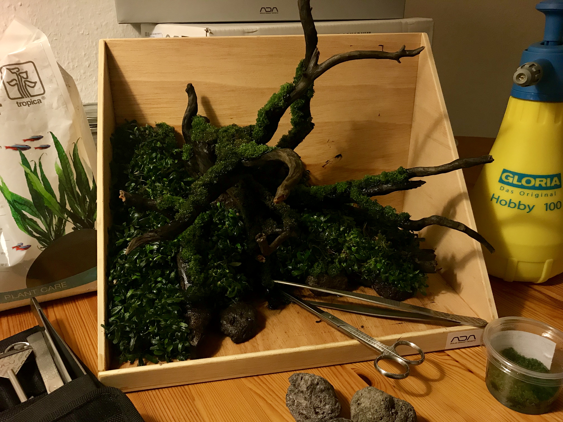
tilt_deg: -23.4
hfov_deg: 63.4
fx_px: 455
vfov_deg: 49.7
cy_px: 211
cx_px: 282
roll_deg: +0.5
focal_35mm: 28
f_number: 1.8
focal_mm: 3.99
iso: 50
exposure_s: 1/17
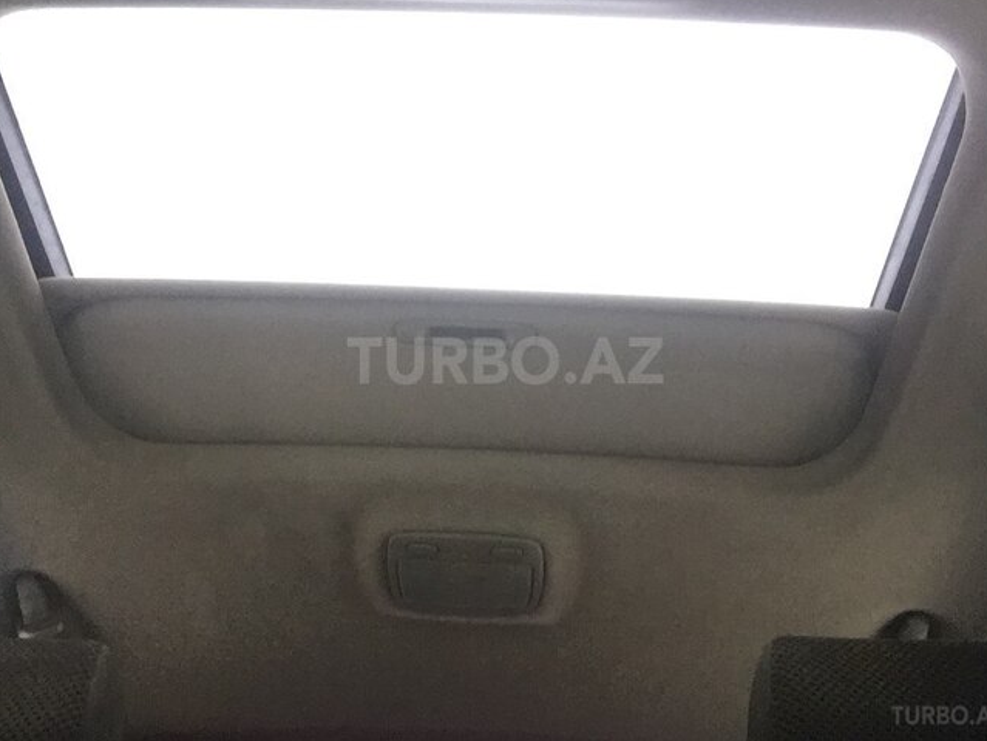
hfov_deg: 56.8
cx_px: 505
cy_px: 360
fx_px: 913
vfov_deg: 44.2
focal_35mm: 32
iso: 125
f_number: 2.2
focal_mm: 2.65
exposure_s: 1/33
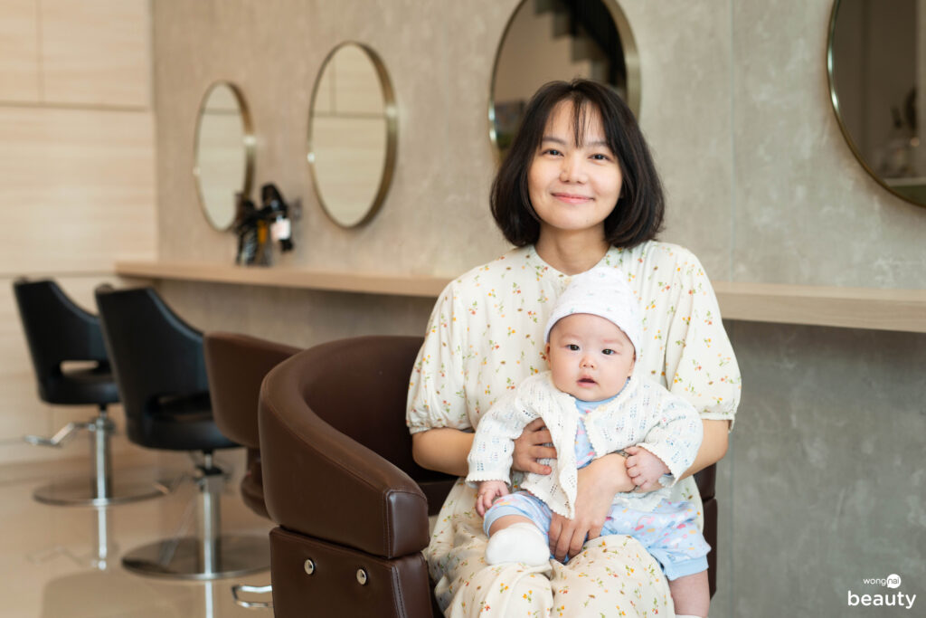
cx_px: 463
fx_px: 1286
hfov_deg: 39.6
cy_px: 309
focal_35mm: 50
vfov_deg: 27.0
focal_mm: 50
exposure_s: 1/125
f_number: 4
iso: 320
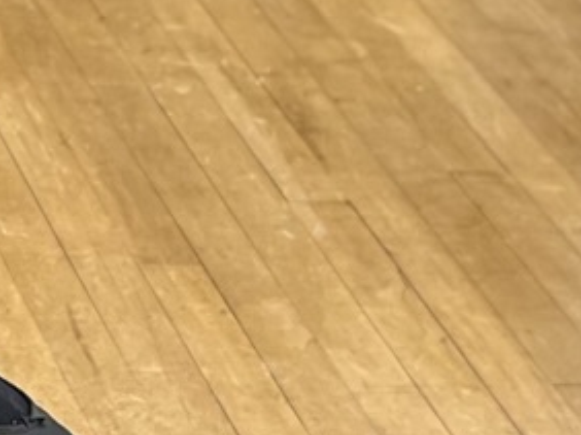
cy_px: -808
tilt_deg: -12.5
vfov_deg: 7.1
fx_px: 3170
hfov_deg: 9.4
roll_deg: -1.1
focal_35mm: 189
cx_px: -785
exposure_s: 1/50
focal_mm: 5.1
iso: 100
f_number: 1.6
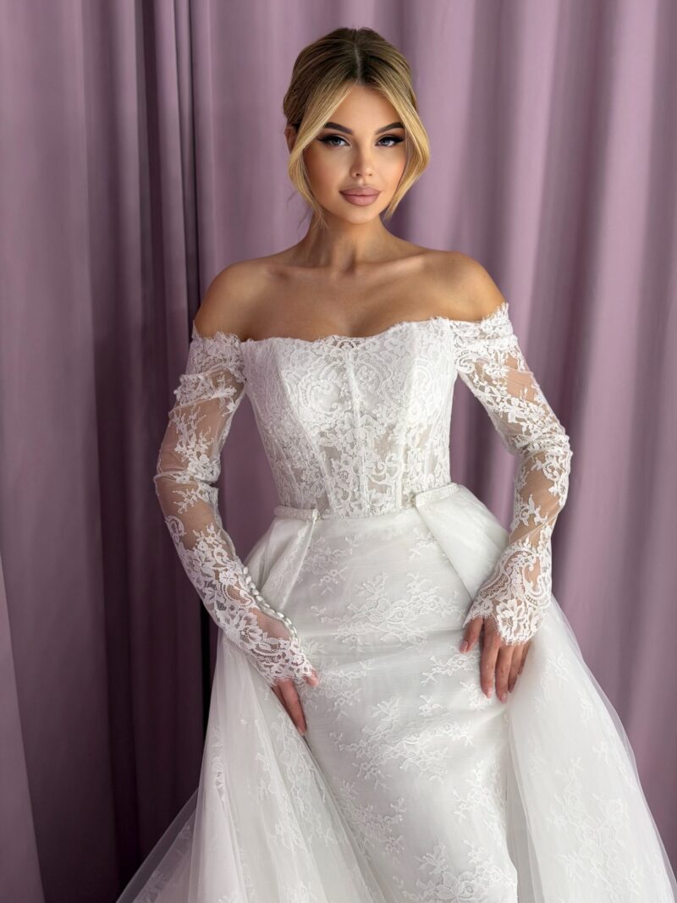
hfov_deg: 30.3
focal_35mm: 48
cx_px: 338
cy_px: 452
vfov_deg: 39.7
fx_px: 1252
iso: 80
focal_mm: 6.76
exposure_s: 1/100
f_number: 1.78
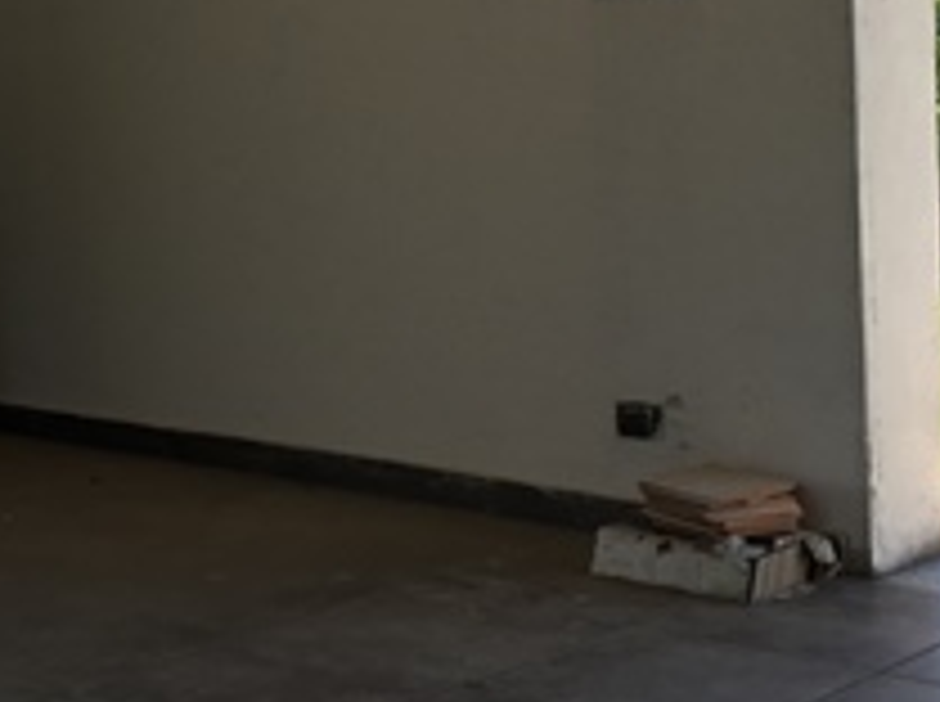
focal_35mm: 89
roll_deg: +1.5
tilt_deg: -0.3
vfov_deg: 16.2
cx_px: 126
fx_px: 2413
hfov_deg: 21.6
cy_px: -32
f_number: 2.2
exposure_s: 1/471
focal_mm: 4.15
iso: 32
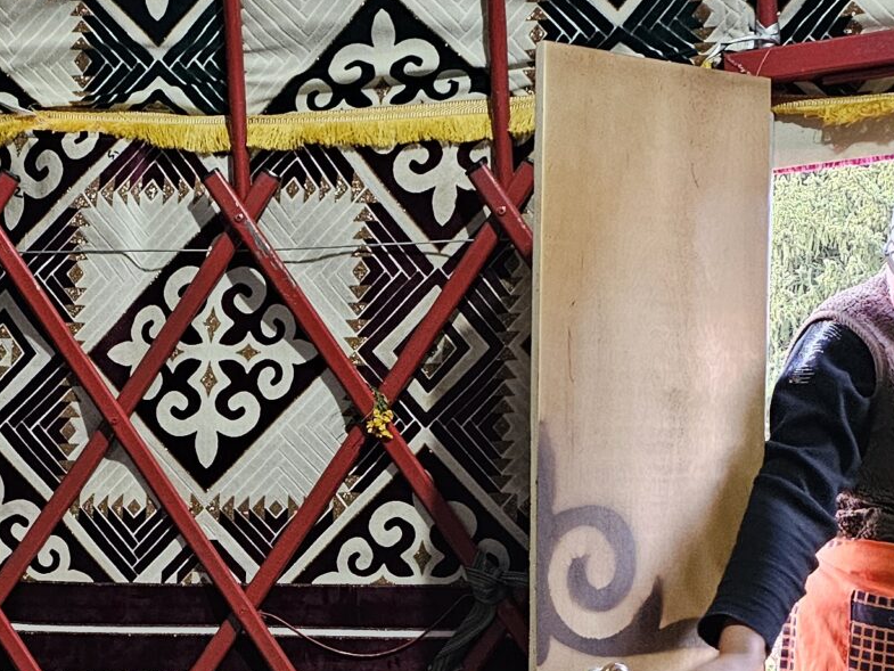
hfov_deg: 25.5
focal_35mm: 75
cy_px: 614
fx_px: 1937
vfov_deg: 19.3
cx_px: 159
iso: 640
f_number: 1.7
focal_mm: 6.3
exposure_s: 1/24
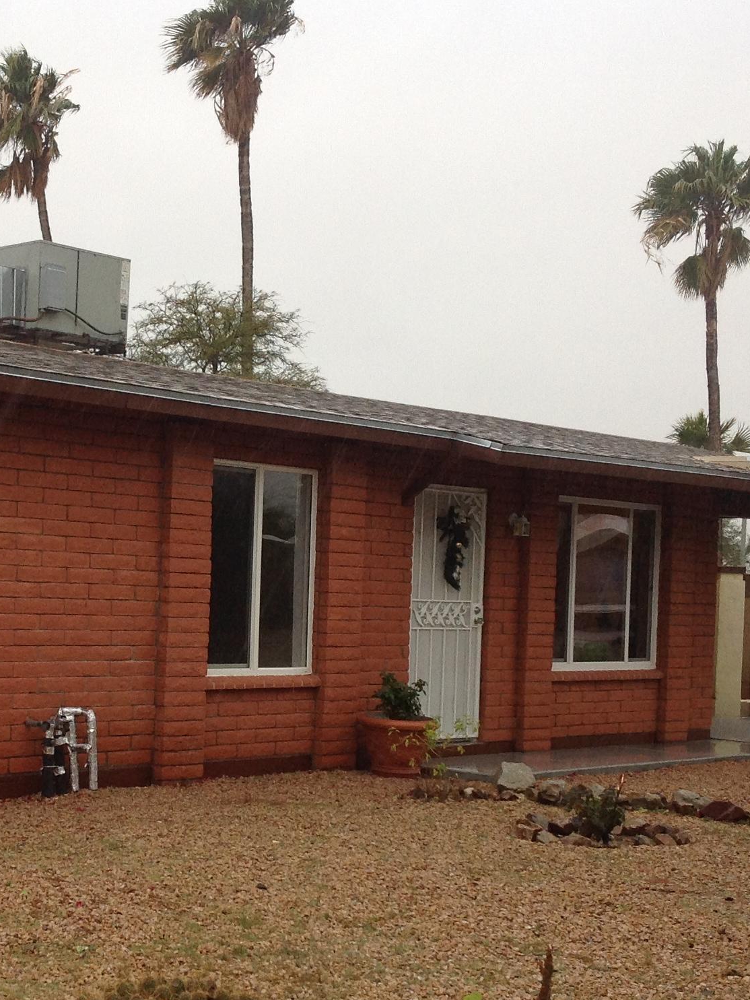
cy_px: 587
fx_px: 1762
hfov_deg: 23.8
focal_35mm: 61
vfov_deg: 31.6
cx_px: 187
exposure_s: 1/120
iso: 80
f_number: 2.4
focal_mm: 4.28
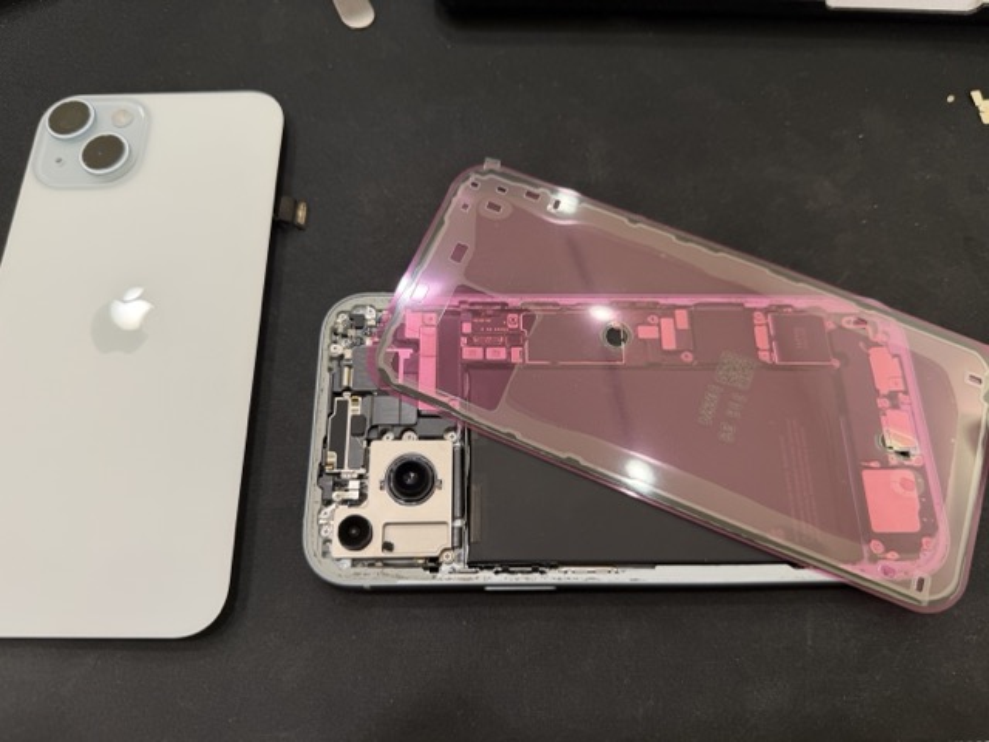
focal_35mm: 24
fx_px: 686
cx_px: 494
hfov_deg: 71.6
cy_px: 371
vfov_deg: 56.8
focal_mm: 6.76
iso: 125
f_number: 1.78
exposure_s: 1/60
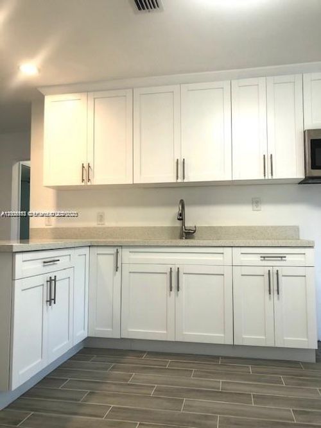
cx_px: 160
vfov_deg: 63.5
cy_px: 214
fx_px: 346
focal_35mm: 28
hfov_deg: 49.7
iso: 25
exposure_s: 1/40
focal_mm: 3.99
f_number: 1.8
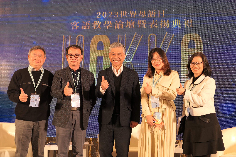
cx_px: 118
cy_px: 78
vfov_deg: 25.1
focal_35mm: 54
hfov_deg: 36.9
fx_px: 354
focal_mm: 19.9
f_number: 2.8
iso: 500
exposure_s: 1/100
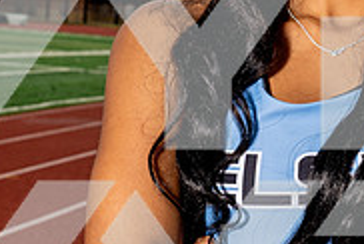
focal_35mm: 105
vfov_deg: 13.0
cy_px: 45
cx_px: 282
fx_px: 1063
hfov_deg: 19.3
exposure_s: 1/1250
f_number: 8
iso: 160
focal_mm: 33
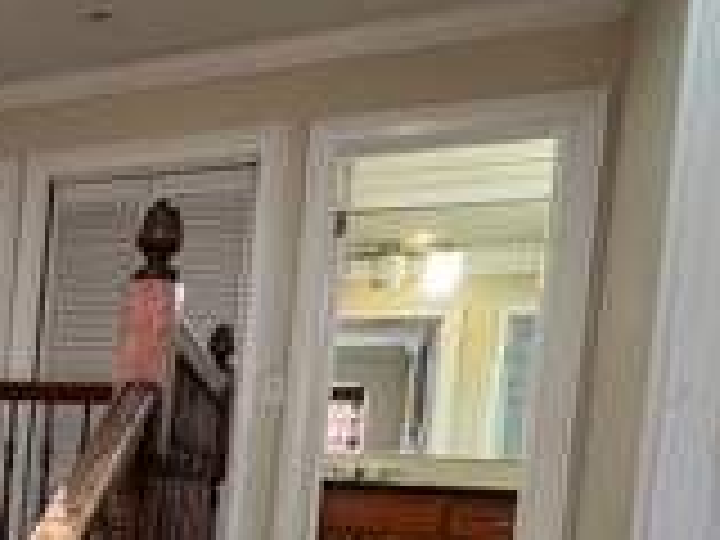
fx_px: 874
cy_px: 508
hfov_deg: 34.4
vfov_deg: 32.3
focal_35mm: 42
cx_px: -176
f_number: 2.2
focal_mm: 2.22
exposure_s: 1/60
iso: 250
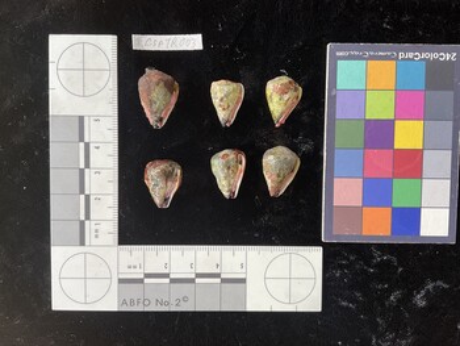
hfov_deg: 61.6
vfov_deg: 48.3
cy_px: 173
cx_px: 230
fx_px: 386
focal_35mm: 29
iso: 64
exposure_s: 1/120
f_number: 1.8
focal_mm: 3
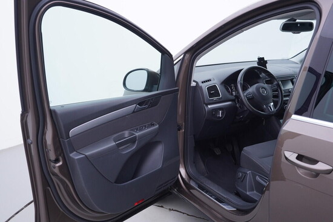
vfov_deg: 36.9
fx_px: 333
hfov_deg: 53.1
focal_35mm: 36
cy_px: 111
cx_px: 166
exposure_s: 1/50
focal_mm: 24
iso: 125
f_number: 3.2
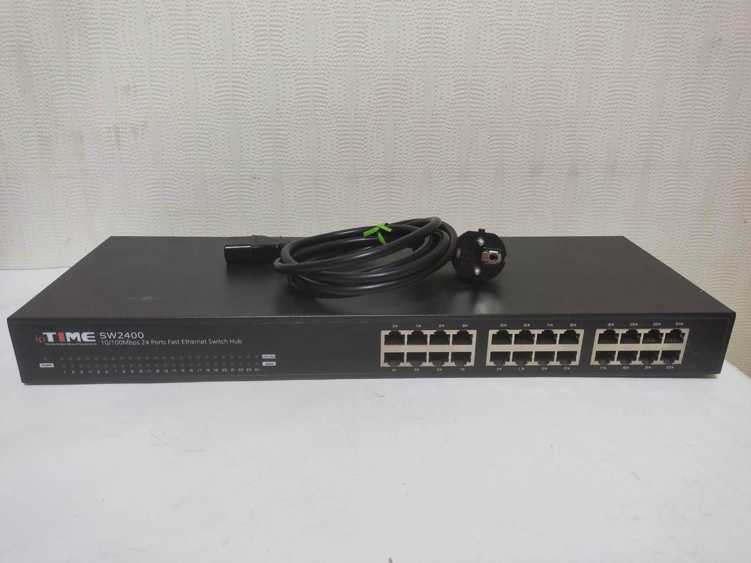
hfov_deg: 69.4
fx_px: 542
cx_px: 376
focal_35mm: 25
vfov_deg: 54.9
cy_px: 282
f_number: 1.79
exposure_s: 1/60
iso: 355
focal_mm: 4.71
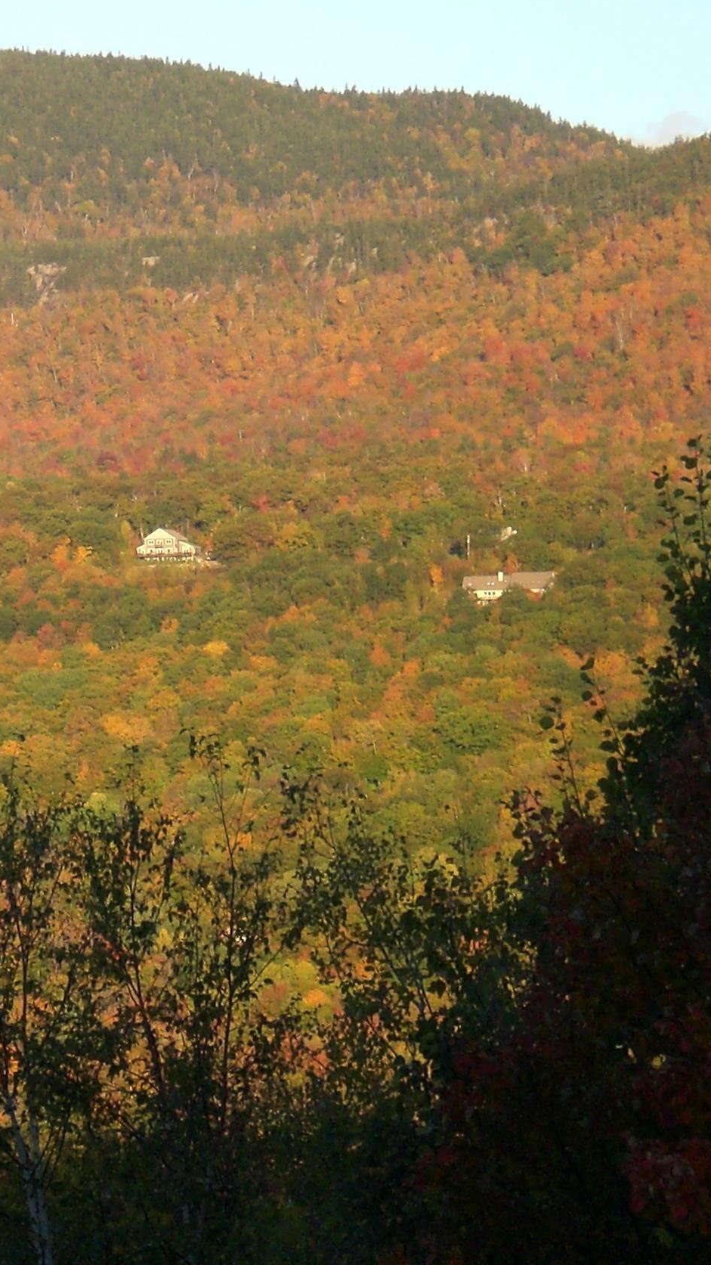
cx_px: 83
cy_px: 527
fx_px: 7642
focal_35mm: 228
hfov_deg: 5.3
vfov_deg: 9.5
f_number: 5.9
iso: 100
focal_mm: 18.9
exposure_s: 1/200
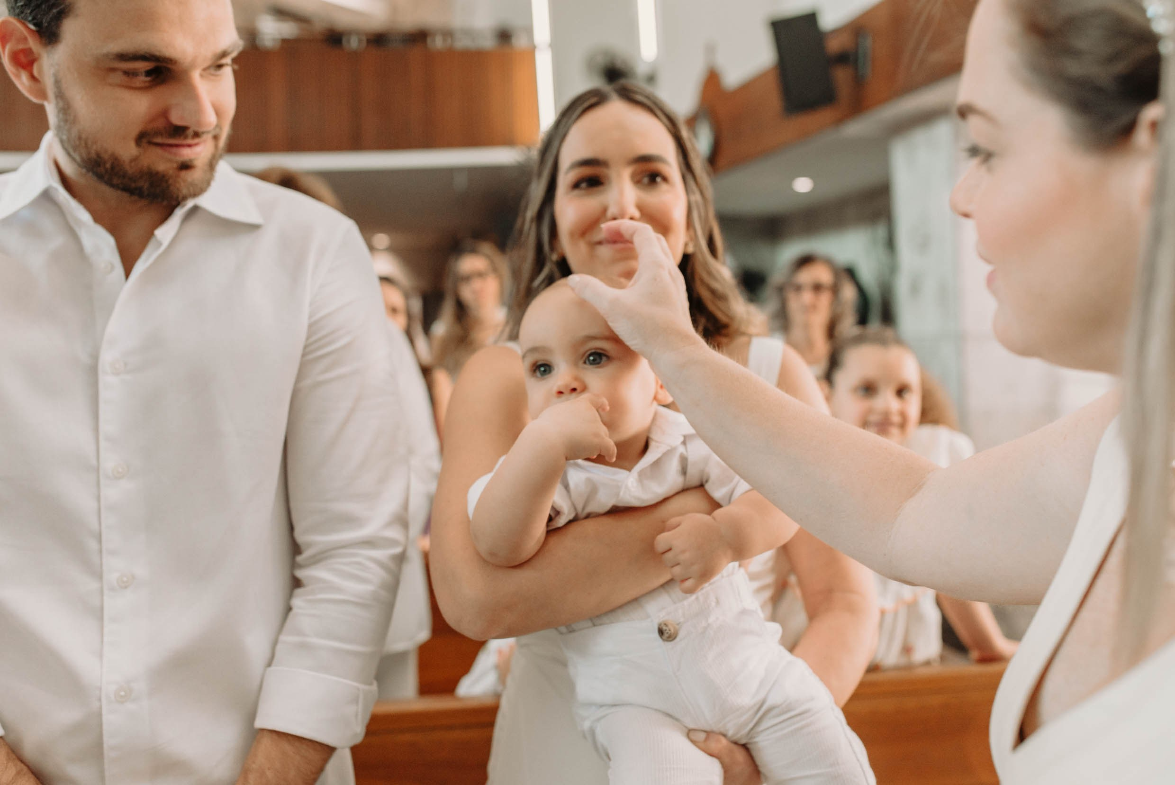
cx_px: 588
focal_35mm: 35
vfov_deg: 37.9
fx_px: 1143
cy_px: 392
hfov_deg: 54.4
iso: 800
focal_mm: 35
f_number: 3.3
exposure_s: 1/350
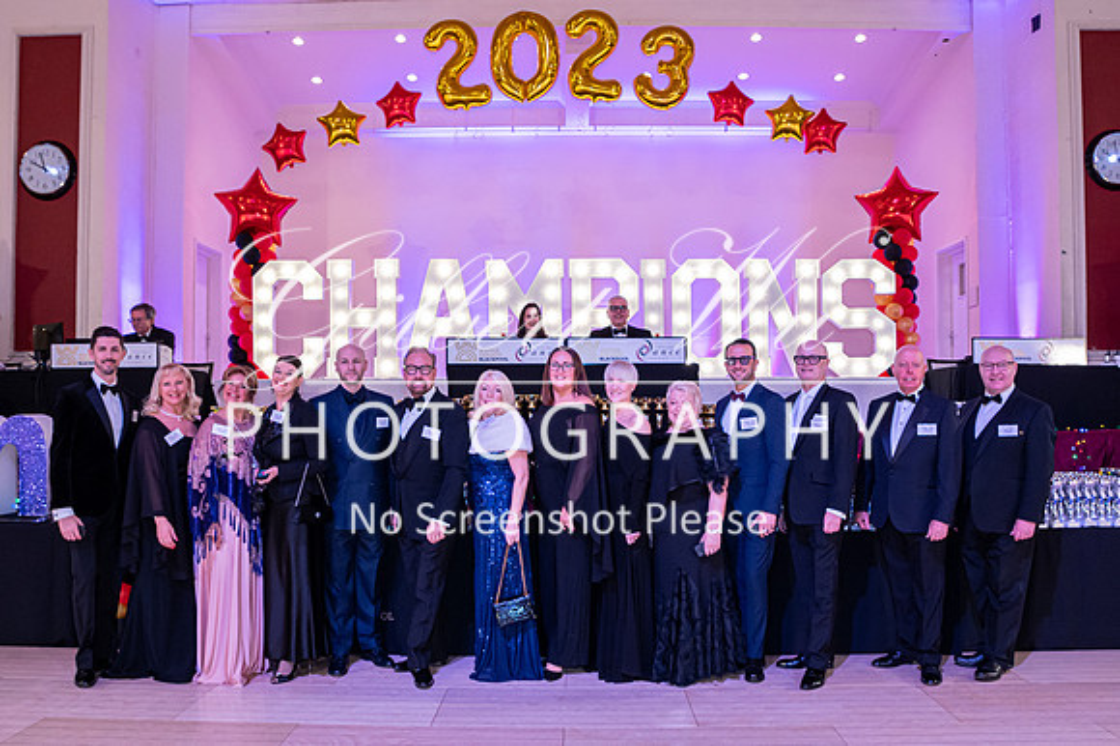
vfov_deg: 44.9
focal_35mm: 29
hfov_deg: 63.7
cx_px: 561
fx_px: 901
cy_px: 399
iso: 3200
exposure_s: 1/80
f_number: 6.3
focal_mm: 24
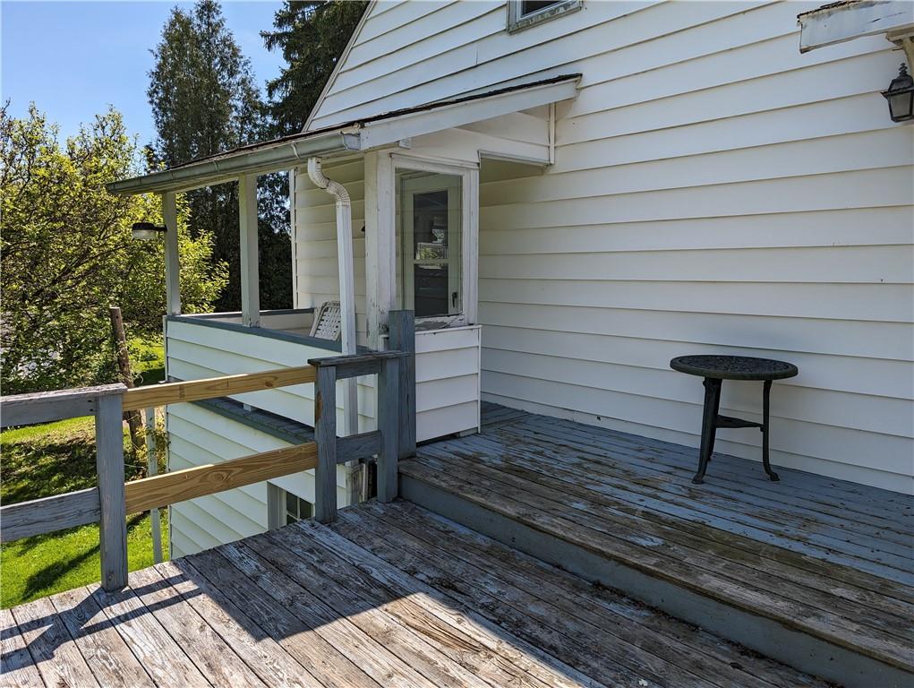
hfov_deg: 71.5
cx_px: 457
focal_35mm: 24
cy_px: 344
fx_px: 634
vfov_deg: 56.9
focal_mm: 6.9
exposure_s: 1/786
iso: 19
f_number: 1.68
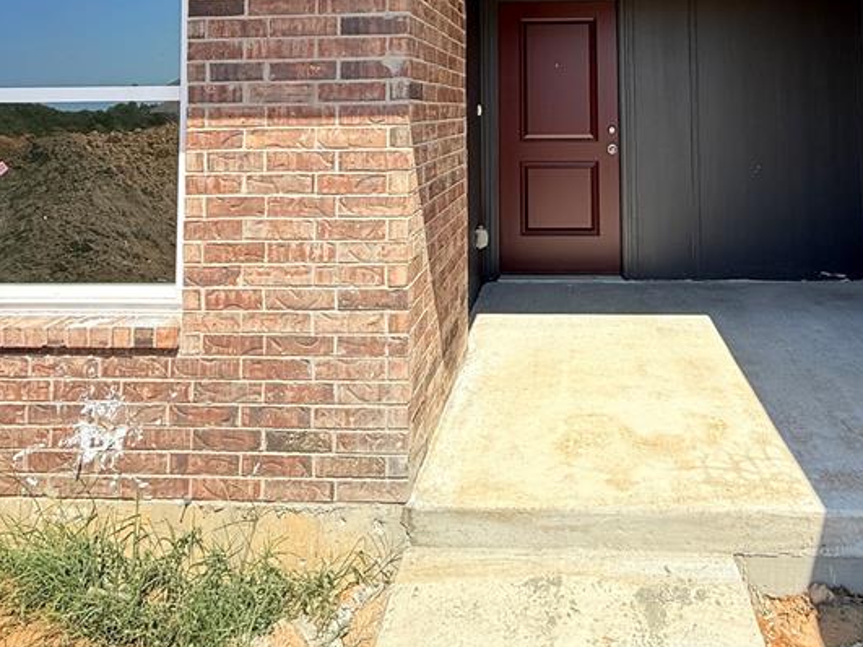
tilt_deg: +3.6
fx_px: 673
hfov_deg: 64.4
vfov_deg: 46.3
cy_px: 63
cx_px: 541
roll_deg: -0.2
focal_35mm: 27
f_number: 2.2
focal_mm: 2.22
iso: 64
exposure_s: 1/928
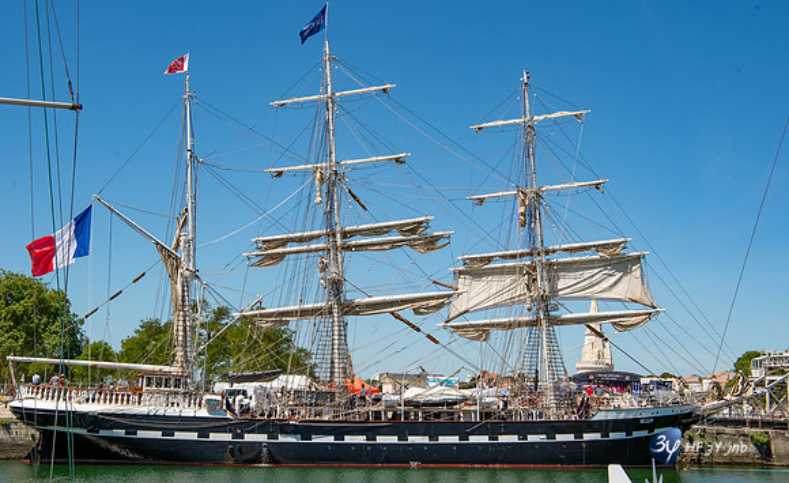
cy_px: 230
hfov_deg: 40.2
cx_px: 401
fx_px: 1078
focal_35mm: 50
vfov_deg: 25.2
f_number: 10
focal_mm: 48
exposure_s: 1/400
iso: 100
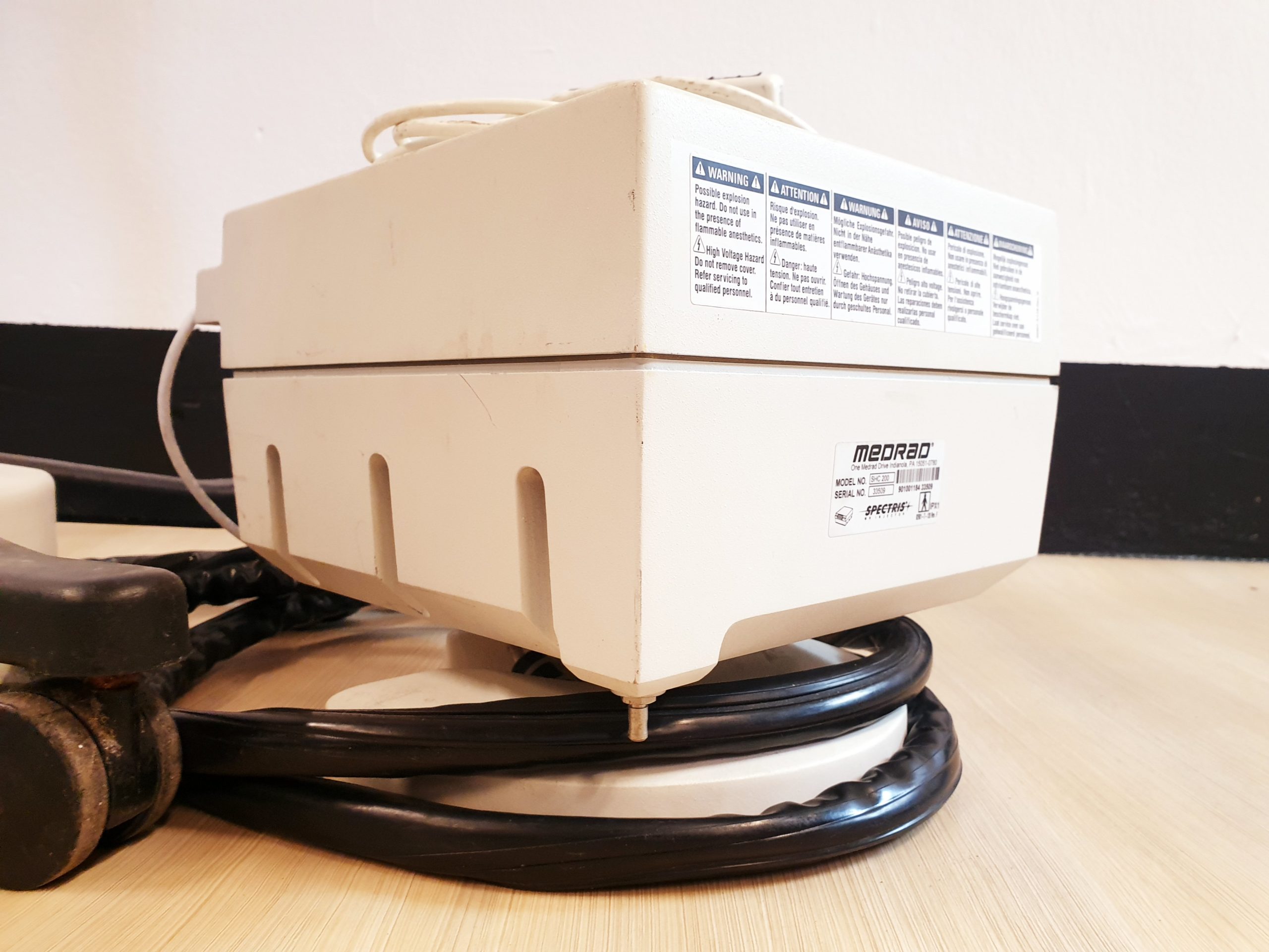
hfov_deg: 67.3
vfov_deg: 53.1
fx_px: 953
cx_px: 634
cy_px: 476
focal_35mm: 26
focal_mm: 4.3
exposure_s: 1/50
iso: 250
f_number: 2.4
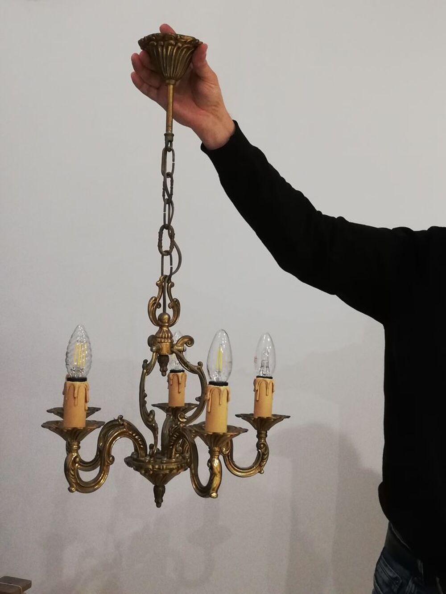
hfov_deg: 36.8
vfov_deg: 47.9
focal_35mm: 39
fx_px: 670
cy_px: 297
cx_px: 223
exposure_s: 1/33.3
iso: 400
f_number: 2.2
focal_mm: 3.81
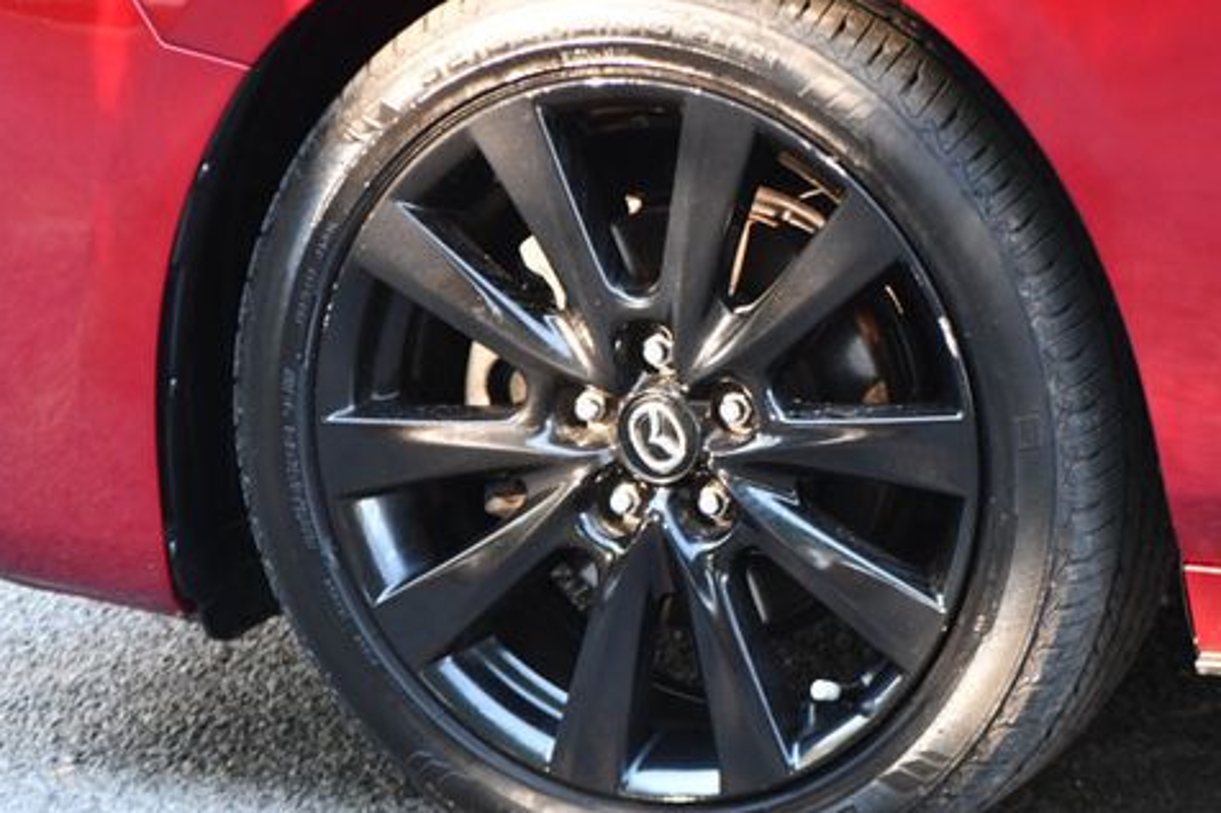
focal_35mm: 226
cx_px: 731
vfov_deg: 6.1
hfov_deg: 9.1
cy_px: 398
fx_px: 7662
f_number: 4.8
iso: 1600
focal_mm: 112
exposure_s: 1/125
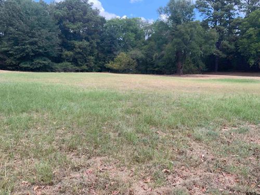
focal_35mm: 29
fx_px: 218
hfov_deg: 61.7
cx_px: 130
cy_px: 98
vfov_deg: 48.2
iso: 16
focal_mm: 3
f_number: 1.8
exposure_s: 1/412
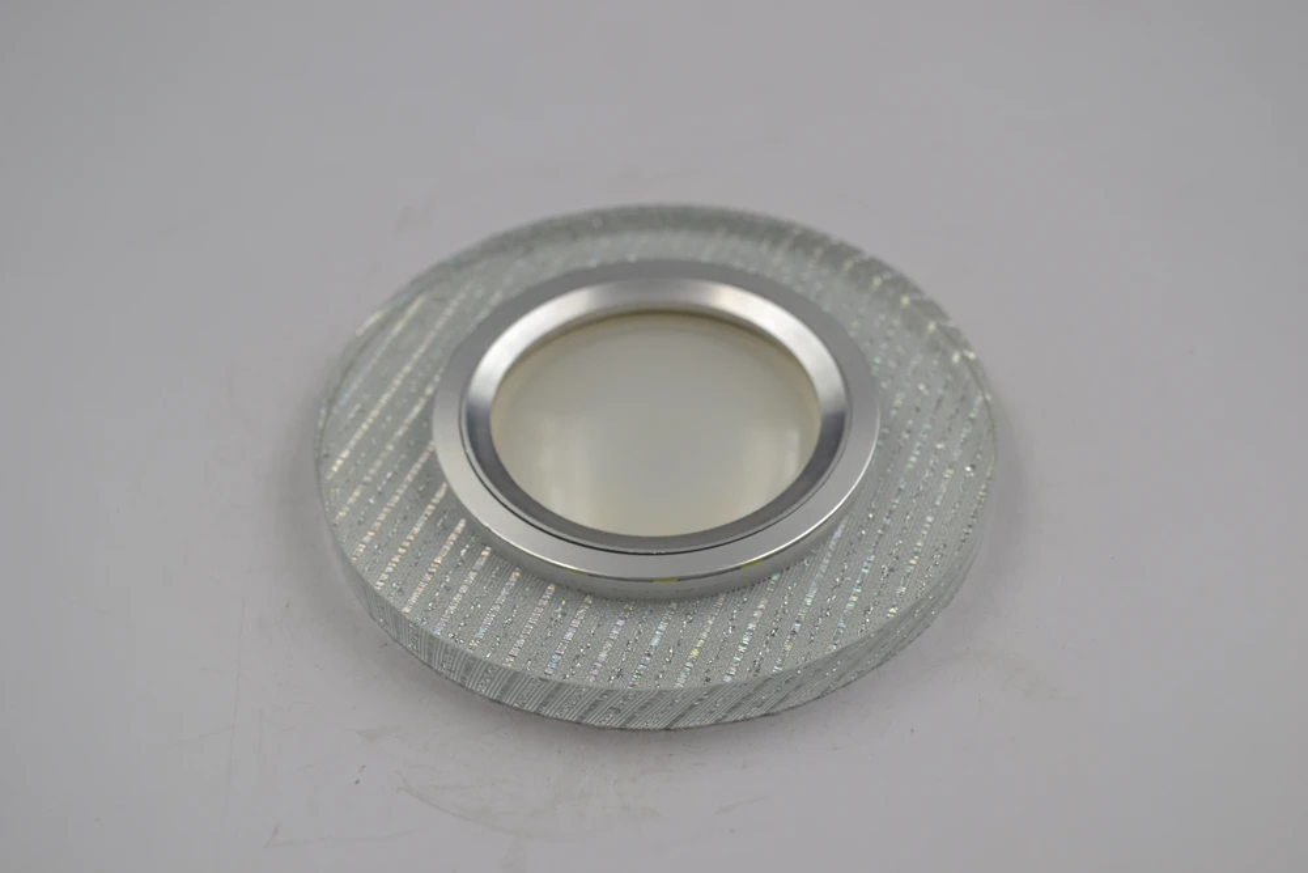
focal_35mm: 51
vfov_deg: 26.5
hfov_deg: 38.9
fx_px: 1853
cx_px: 654
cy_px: 436
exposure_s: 1/125
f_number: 5.6
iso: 125
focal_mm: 34
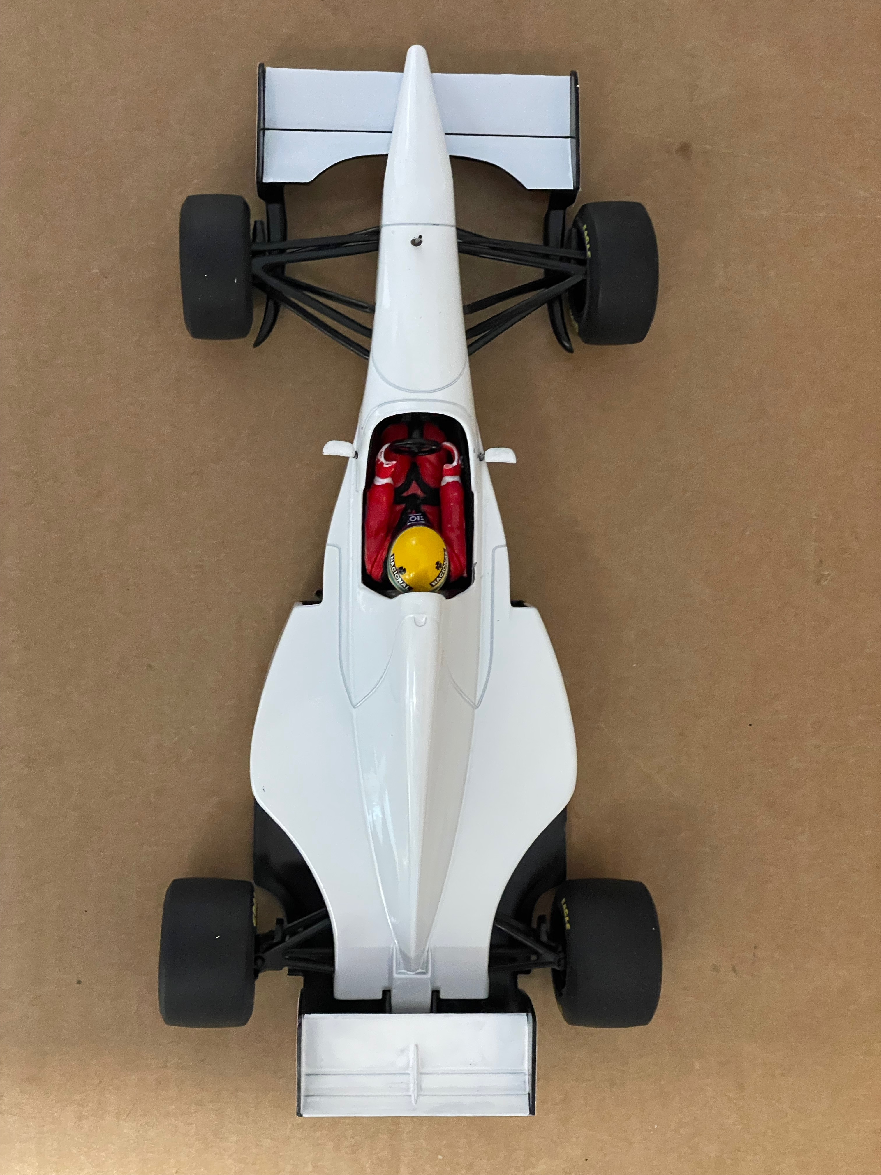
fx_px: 1765
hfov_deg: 28.0
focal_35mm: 52
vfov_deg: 36.8
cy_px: 588
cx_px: 440
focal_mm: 6
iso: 800
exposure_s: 1/43
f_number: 2
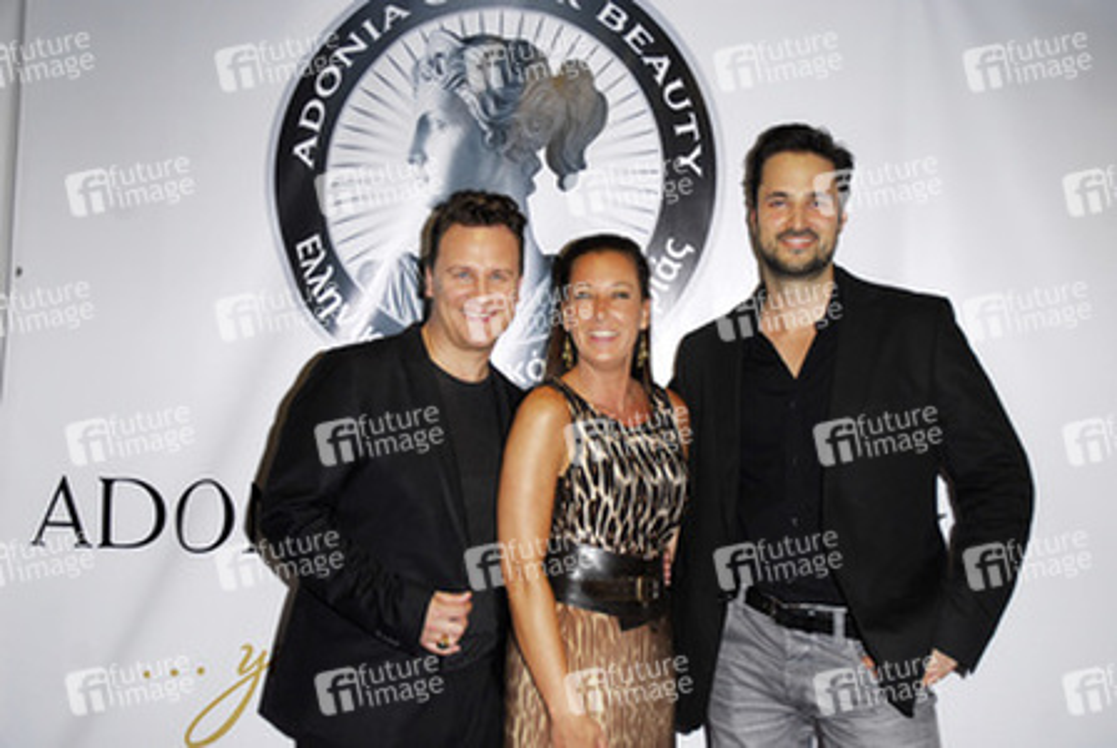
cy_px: 374
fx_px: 1165
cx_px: 558
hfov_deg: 51.2
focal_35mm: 38
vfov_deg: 35.6
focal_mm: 25
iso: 200
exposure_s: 1/60
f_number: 5
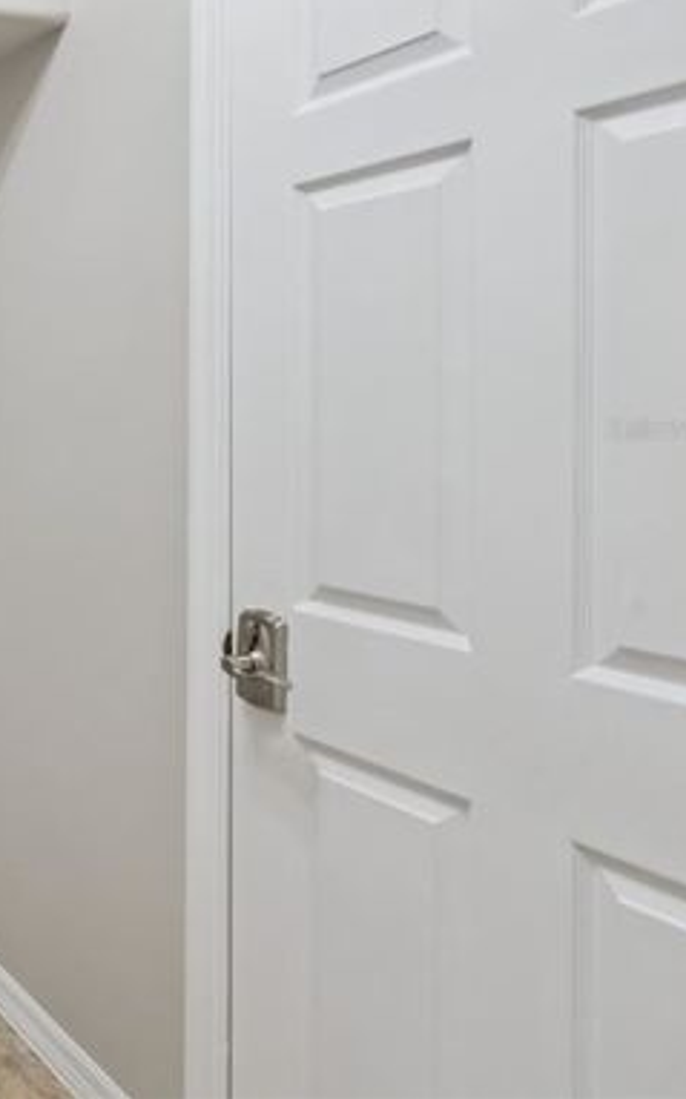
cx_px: -291
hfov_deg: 29.4
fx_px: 898
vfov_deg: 62.3
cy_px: 429
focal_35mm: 30
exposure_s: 1/80
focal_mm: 16
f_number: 9
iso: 400
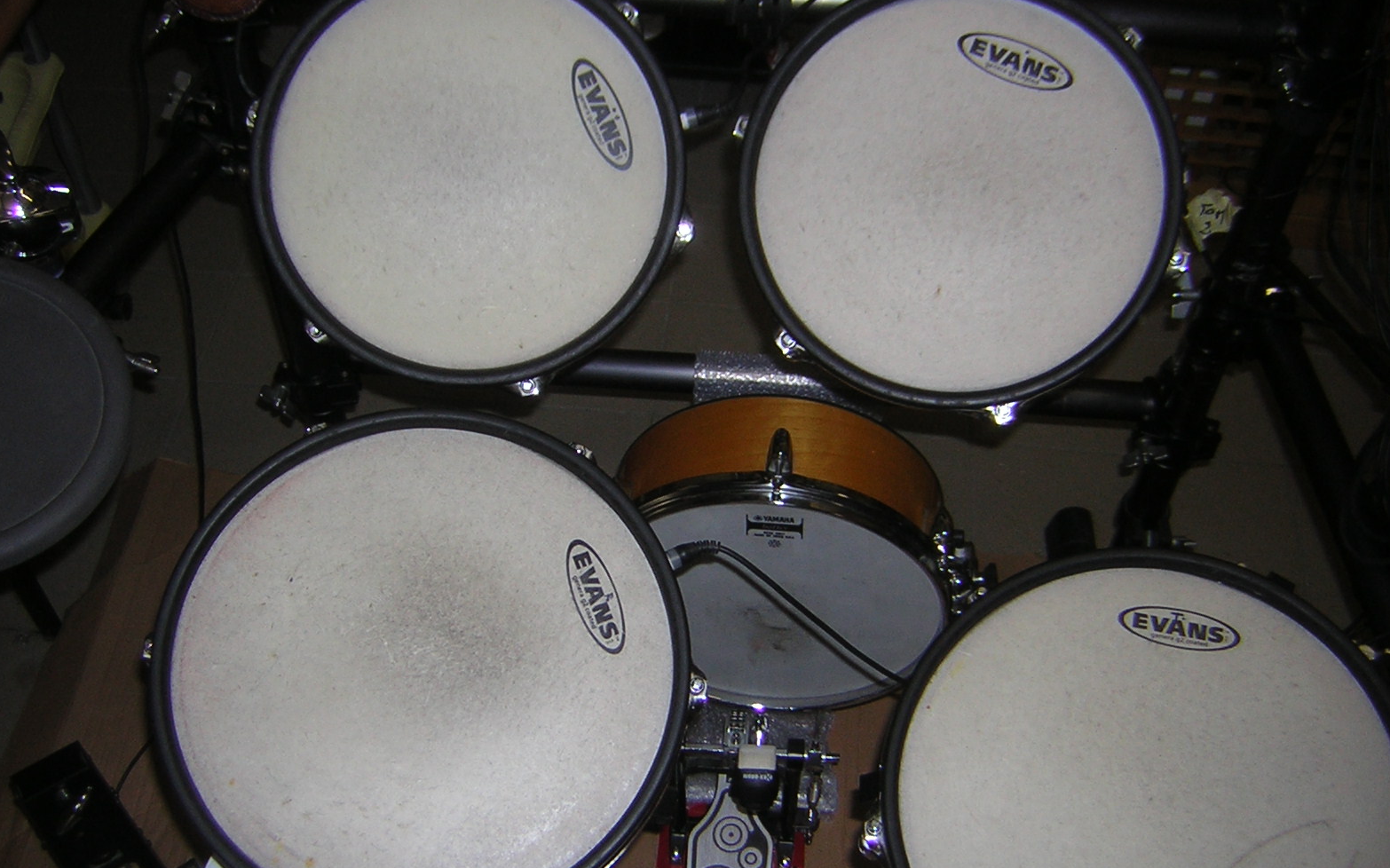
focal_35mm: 39
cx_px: 707
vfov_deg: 32.7
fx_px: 1477
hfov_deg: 50.4
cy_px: 479
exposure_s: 1/60.1
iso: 50
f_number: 2.6
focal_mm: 4.7
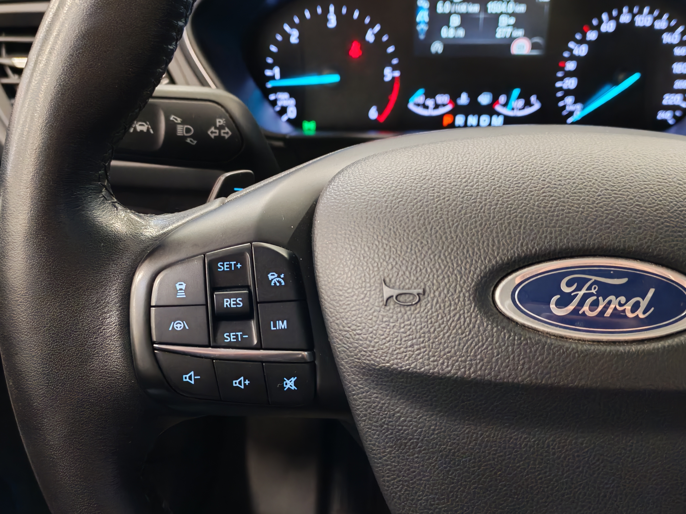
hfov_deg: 52.6
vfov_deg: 40.7
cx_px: 343
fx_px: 694
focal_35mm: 35
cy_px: 257
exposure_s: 1/33
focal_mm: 6.12
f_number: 1.9
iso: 2500
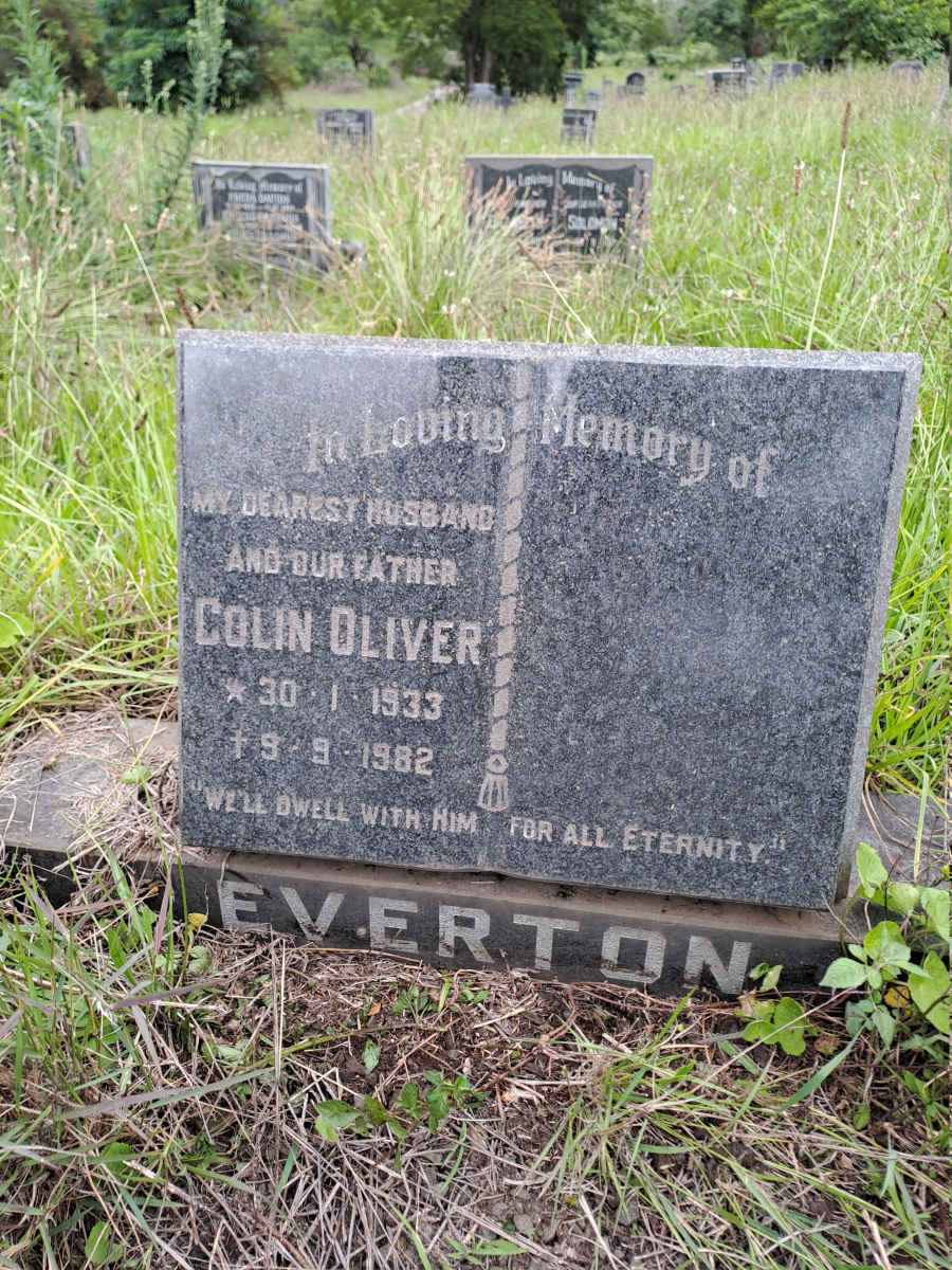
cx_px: 476
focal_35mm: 25
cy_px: 635
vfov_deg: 69.4
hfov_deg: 54.9
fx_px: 917
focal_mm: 4.65
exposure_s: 1/50
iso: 40
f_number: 1.8
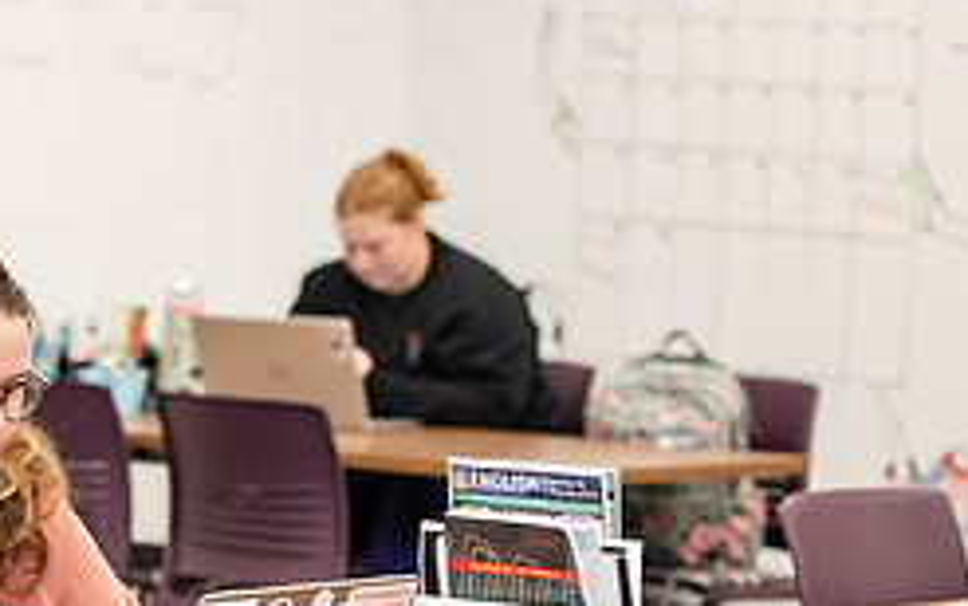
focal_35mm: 168
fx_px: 4434
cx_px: -71
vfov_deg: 7.8
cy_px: 458
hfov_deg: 12.3
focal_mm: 70
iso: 1000
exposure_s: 1/200
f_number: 3.2
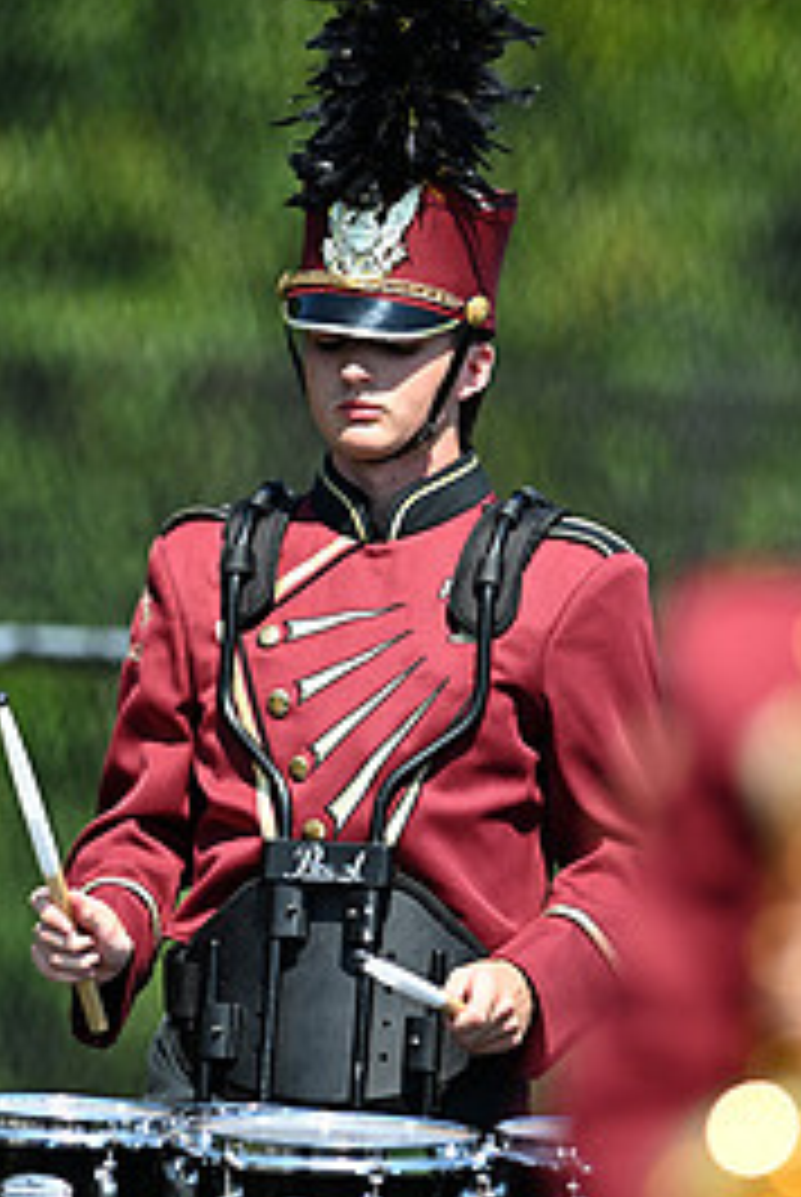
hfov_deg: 2.1
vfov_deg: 3.2
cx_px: 398
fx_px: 21736
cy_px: 918
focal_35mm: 653
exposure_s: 1/2500
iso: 200
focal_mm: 300
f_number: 2.8
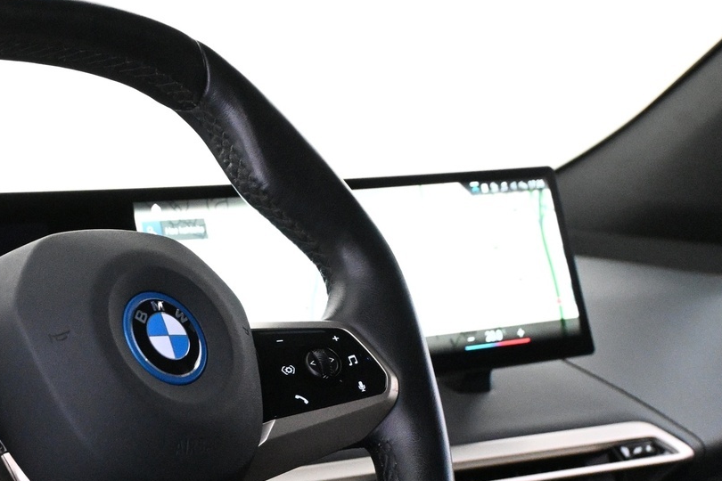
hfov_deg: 23.7
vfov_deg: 16.2
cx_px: 103
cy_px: 332
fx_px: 1685
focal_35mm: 84
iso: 6400
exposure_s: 1/60
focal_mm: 28
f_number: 4.5
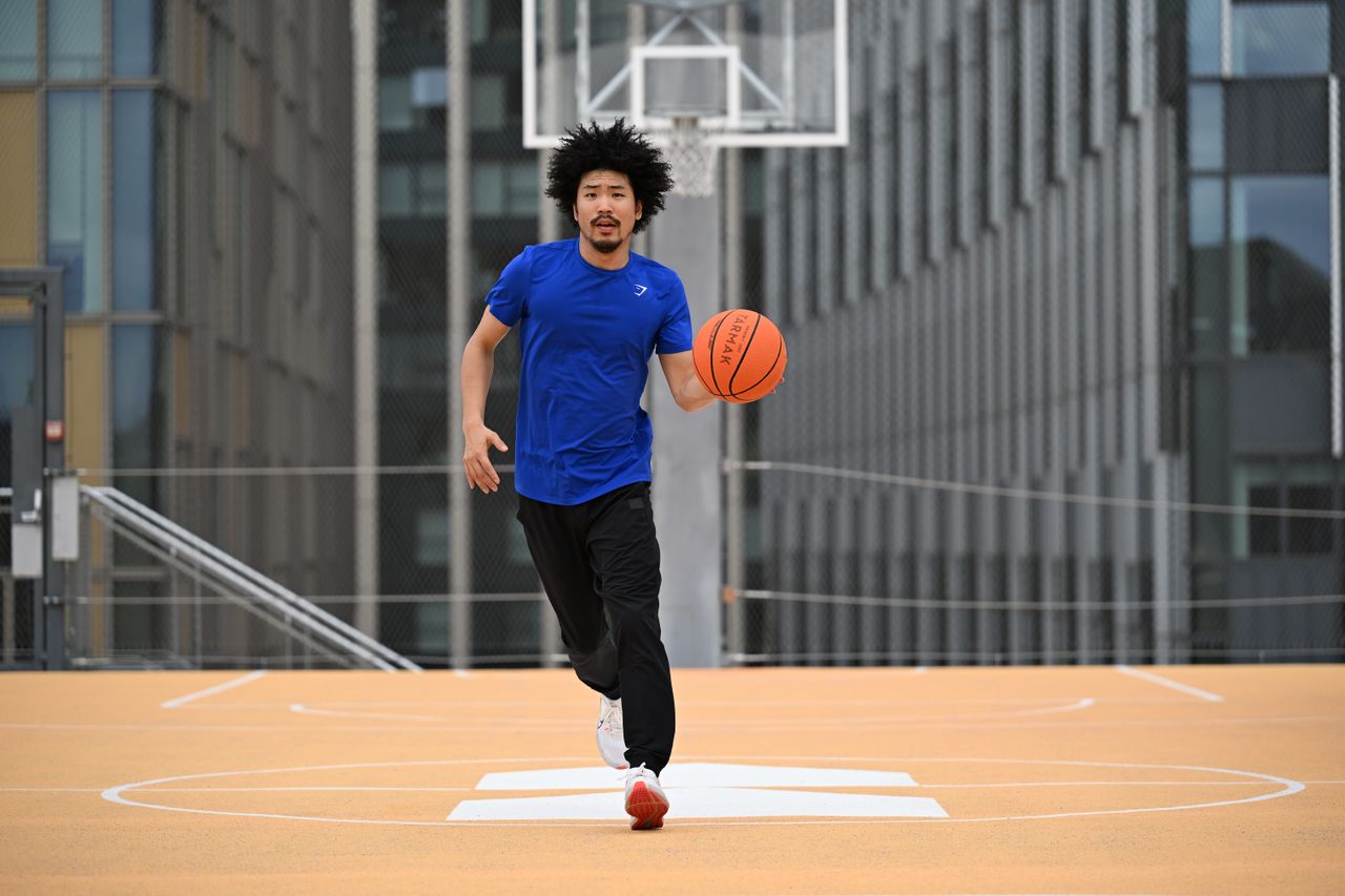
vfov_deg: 11.9
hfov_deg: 17.8
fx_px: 4296
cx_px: 672
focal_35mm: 115
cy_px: 448
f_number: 2.8
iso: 100
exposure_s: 1/1000
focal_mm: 115
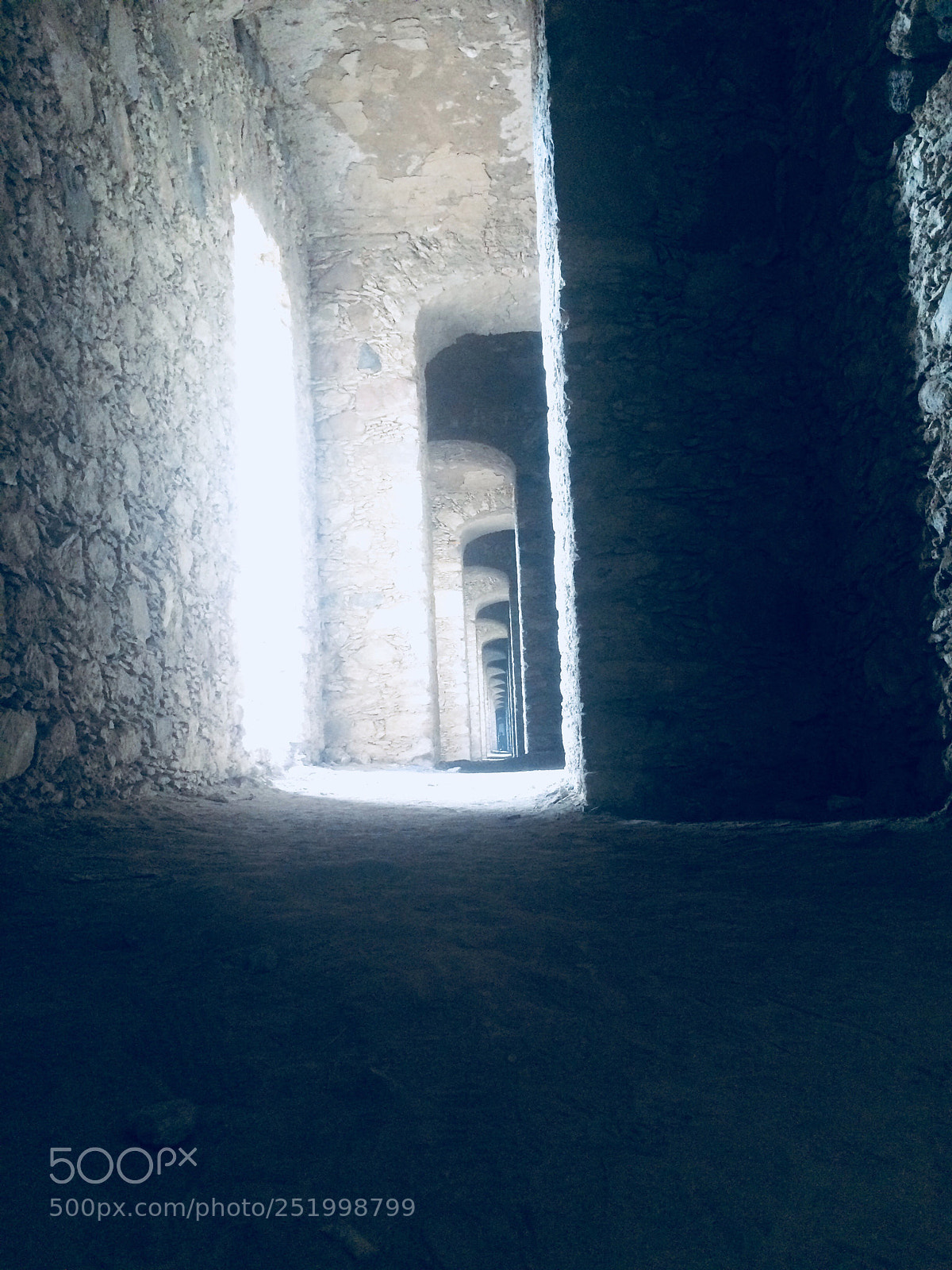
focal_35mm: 29
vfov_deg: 61.7
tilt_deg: +2.8
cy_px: 635
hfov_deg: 48.2
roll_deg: +2.6
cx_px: 476
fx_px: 1063
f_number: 2.2
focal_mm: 4.15
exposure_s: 1/30
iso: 160
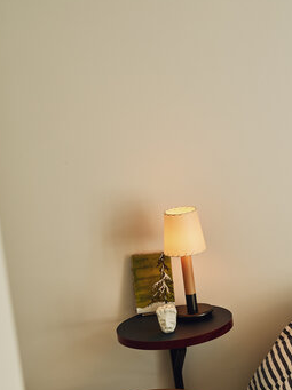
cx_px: 176
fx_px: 1251
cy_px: 300
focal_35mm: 111
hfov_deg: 13.3
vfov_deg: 17.6
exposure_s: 1/40
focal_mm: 80
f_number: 5.6
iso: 400
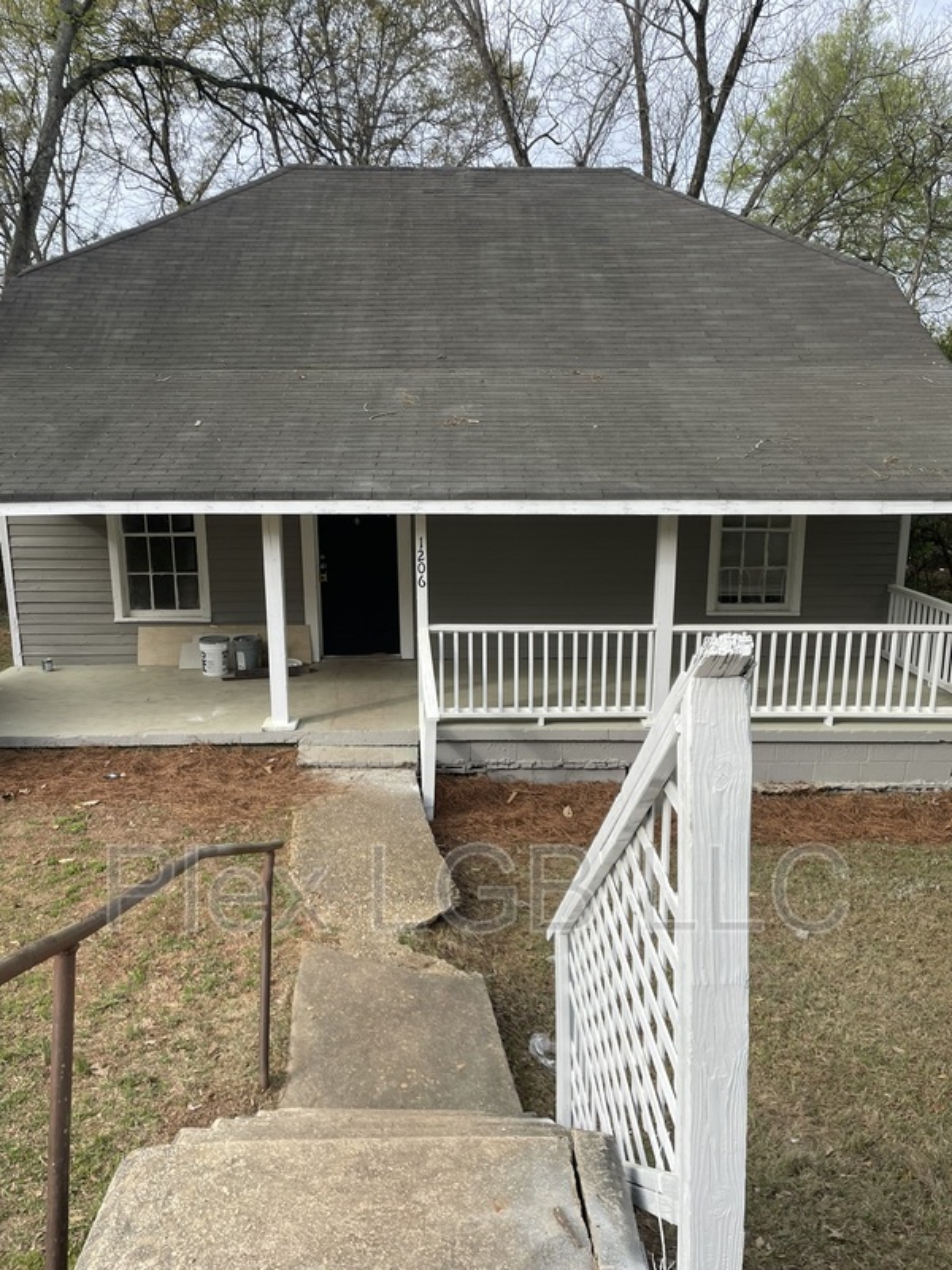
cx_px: 476
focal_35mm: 26
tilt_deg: -12.3
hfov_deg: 53.1
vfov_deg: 67.3
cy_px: 635
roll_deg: +0.1
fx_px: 953
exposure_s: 1/1416
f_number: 1.6
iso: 32
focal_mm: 4.2
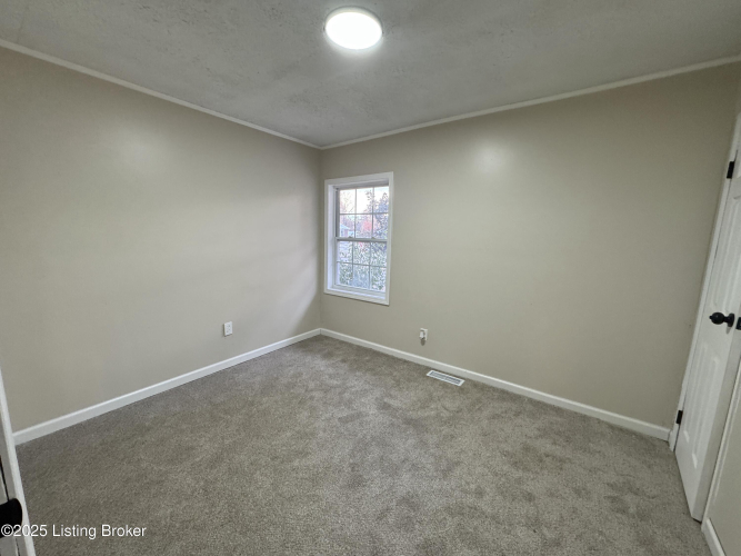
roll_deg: -1.4
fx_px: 300
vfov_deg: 85.7
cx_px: 370
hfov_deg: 102.1
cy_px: 278
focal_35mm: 14
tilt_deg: -9.7
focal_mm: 2.22
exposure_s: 1/120
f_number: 2.2
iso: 320
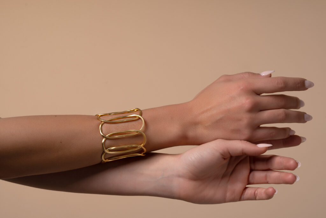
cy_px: 109
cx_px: 163
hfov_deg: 15.2
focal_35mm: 135
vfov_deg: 10.2
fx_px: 1223
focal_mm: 135
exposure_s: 1/160
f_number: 9
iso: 200
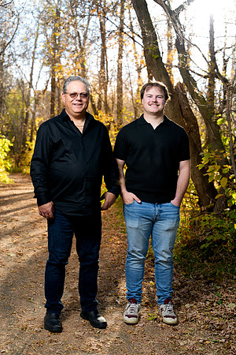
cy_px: 178
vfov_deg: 39.6
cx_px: 118
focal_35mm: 50
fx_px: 492
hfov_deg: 27.0
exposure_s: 1/160
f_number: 3.5
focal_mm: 50
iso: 400
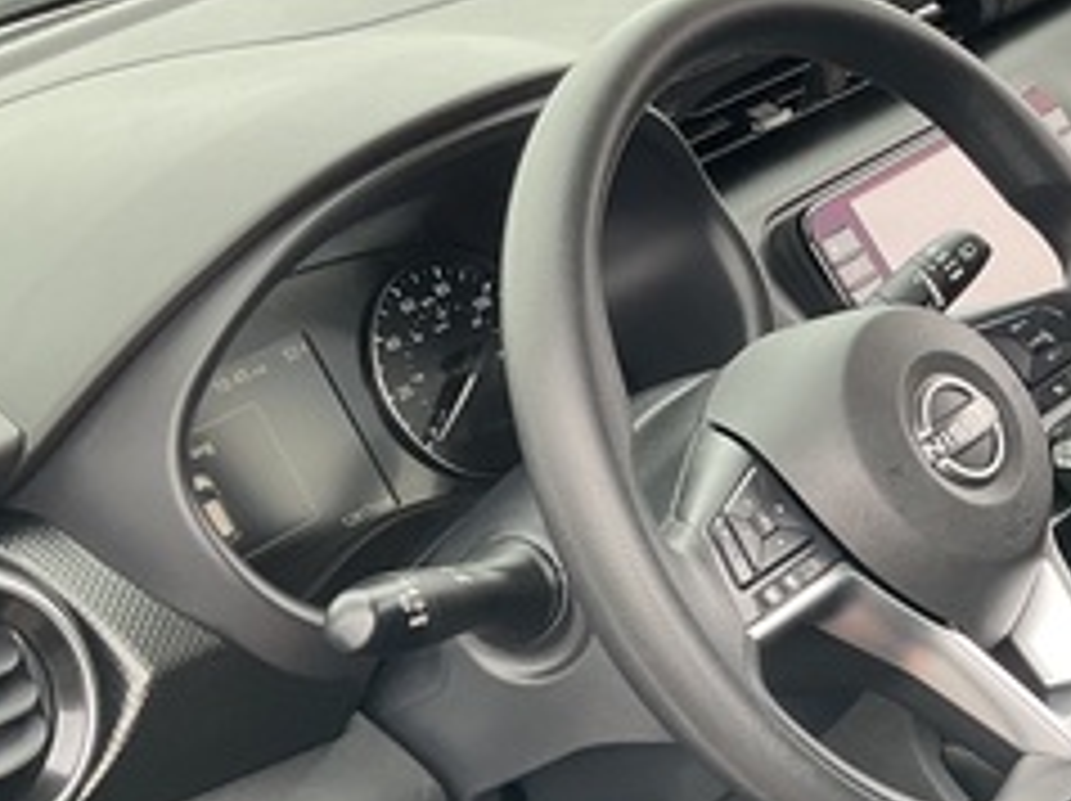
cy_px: 634
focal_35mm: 78
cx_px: 1233
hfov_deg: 23.2
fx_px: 2411
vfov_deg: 18.7
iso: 50
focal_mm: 3
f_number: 1.8
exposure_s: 1/122
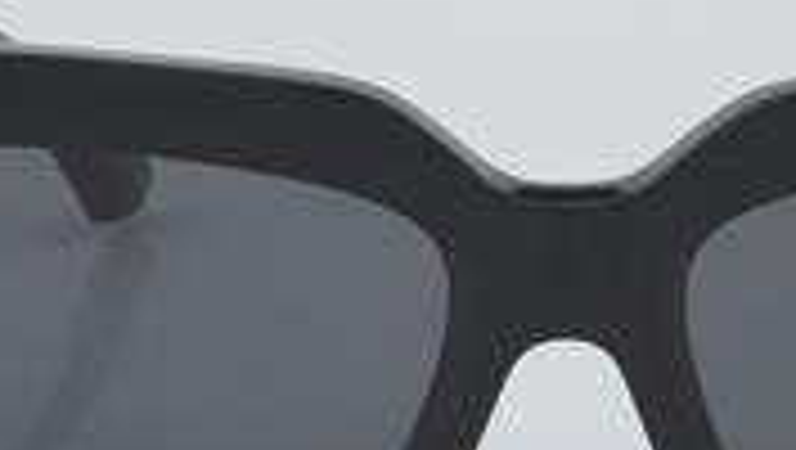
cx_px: 562
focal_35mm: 195
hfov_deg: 11.0
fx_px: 4124
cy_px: 310
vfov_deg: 6.2
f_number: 32
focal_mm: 55
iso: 100
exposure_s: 1/4
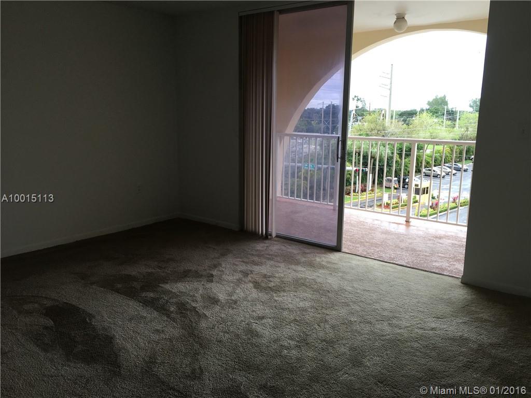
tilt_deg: -11.4
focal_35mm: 29
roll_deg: -0.8
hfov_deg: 61.7
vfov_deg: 48.2
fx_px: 445
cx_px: 266
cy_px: 199
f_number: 2.2
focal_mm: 4.15
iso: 25
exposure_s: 1/120
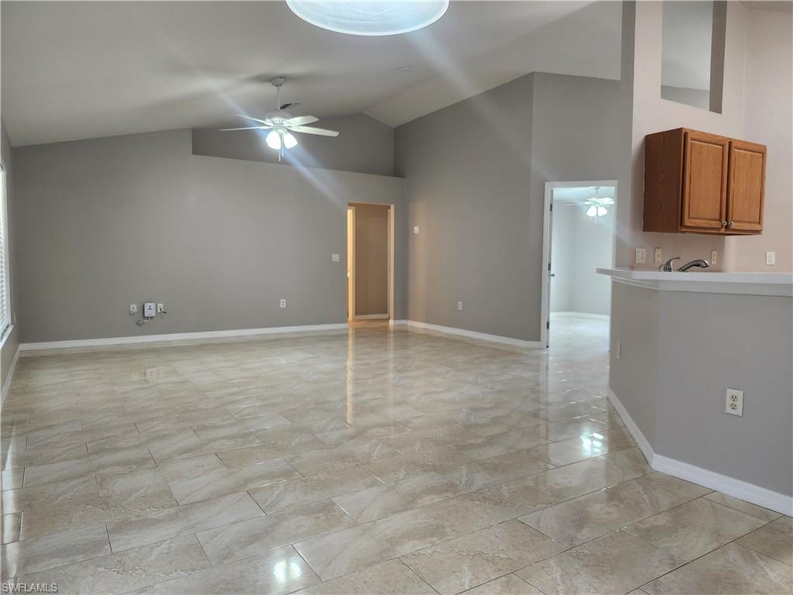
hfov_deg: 73.9
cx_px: 396
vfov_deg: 58.9
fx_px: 527
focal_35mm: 23
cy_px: 298
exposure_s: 1/120
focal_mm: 5.54
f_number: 1.8
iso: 400
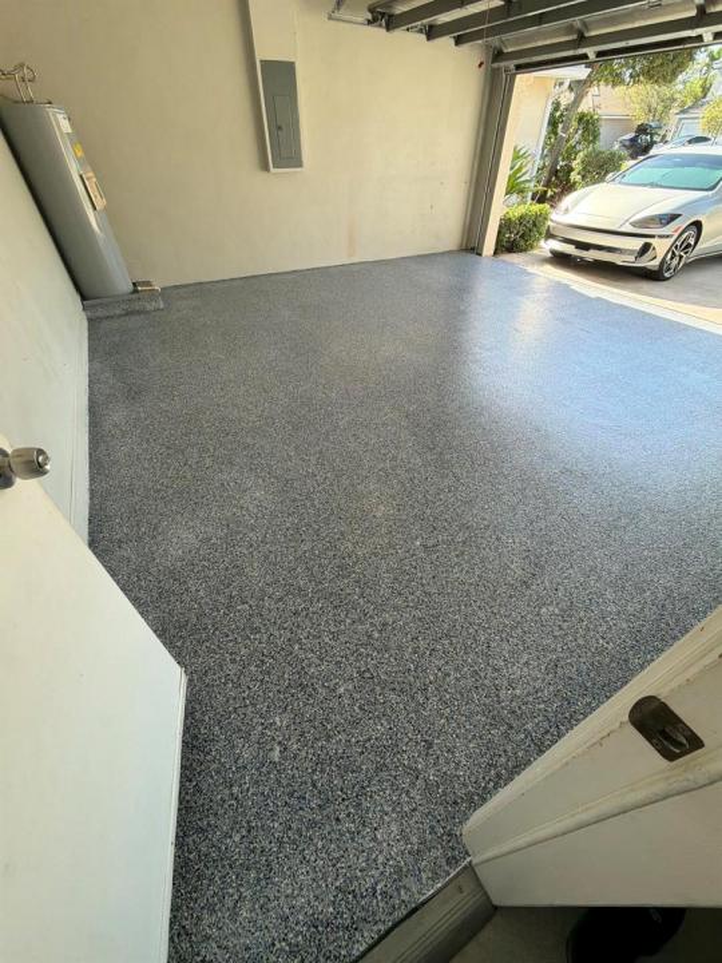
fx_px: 389
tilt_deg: -41.6
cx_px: 361
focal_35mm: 14
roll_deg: +0.5
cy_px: 482
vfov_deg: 102.1
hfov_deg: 85.7
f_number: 2.2
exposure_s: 1/121
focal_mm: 2.22
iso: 64
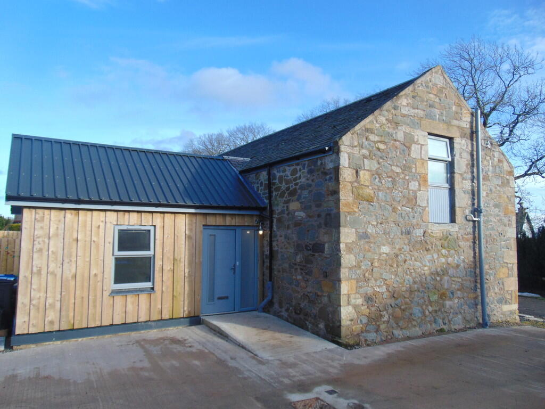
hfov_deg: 69.4
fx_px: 394
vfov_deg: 54.9
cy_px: 204
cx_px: 272
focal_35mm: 25
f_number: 3
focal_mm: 4.5
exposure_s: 1/500
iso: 80
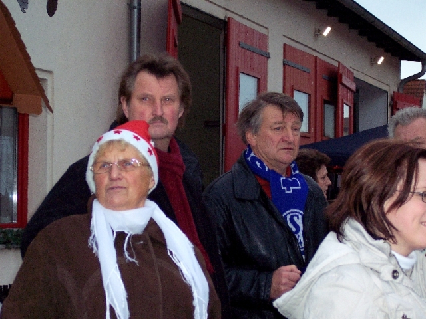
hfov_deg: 16.8
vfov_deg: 12.7
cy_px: 160
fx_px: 1440
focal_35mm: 117
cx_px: 213
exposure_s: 1/125
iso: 140
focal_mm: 24
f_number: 4.8
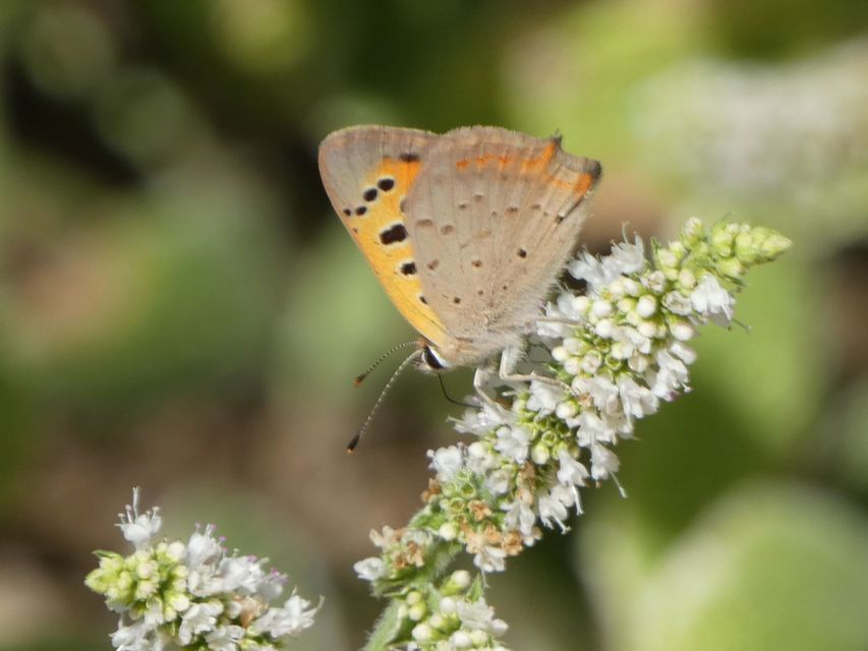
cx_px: 434
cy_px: 326
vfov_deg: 2.7
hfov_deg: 3.6
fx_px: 13768
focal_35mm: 549
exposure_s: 1/125
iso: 80
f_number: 5.6
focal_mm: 98.3
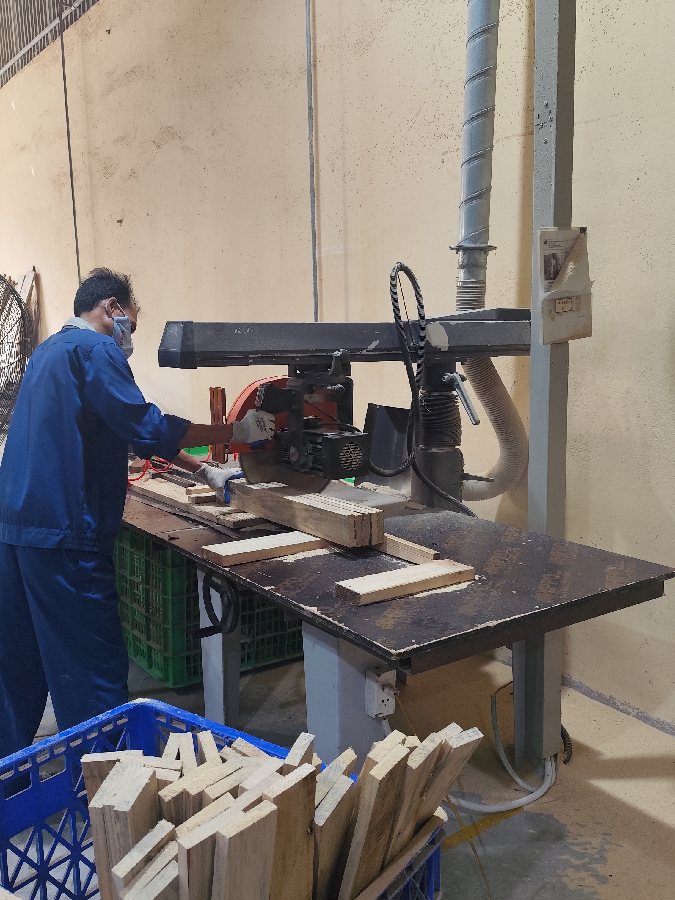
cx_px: 334
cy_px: 449
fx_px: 806
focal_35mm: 31
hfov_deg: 45.4
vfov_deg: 58.4
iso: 125
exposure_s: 1/100
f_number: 1.65
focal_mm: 6.14
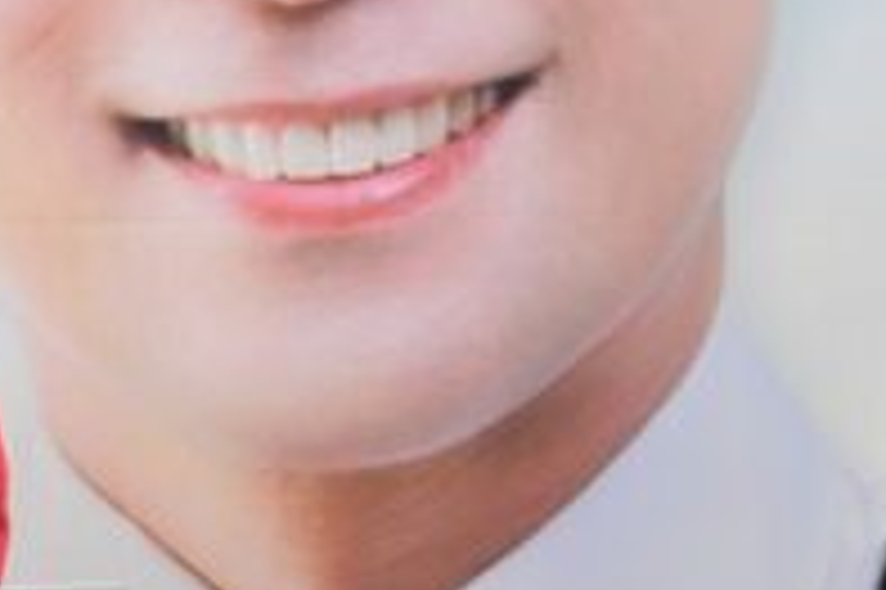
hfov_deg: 6.9
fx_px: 7205
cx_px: -432
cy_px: 239
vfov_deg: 4.7
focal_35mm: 293
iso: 1600
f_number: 5.3
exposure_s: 1/320
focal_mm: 90
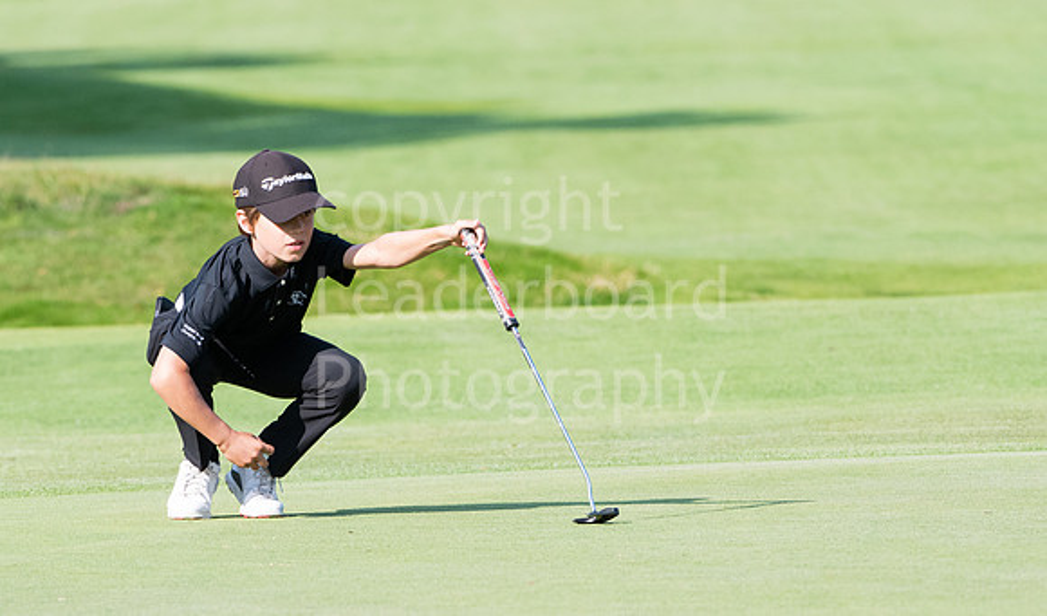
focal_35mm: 563
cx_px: 525
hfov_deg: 3.8
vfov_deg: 2.2
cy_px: 372
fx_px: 15809
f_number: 6.3
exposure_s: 1/2000
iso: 1250
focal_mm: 290
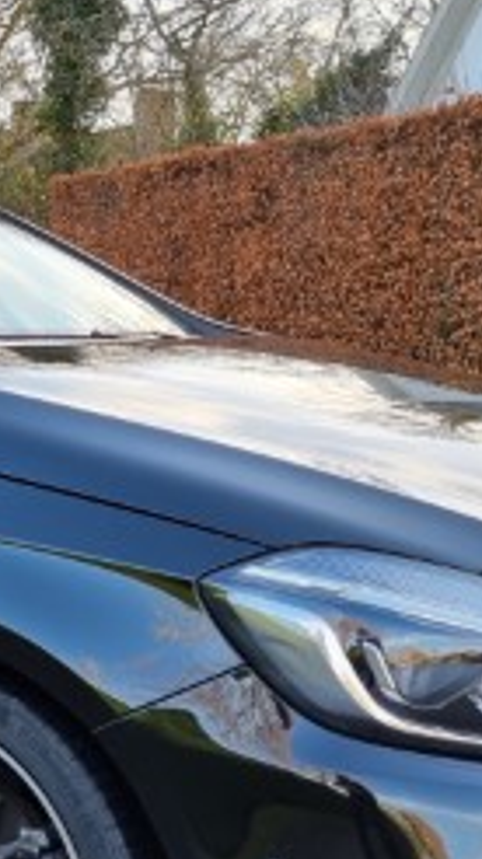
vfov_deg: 30.3
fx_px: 1548
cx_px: -98
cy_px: 674
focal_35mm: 68
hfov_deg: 16.9
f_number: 1.8
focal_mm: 6.7
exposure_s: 1/120
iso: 50
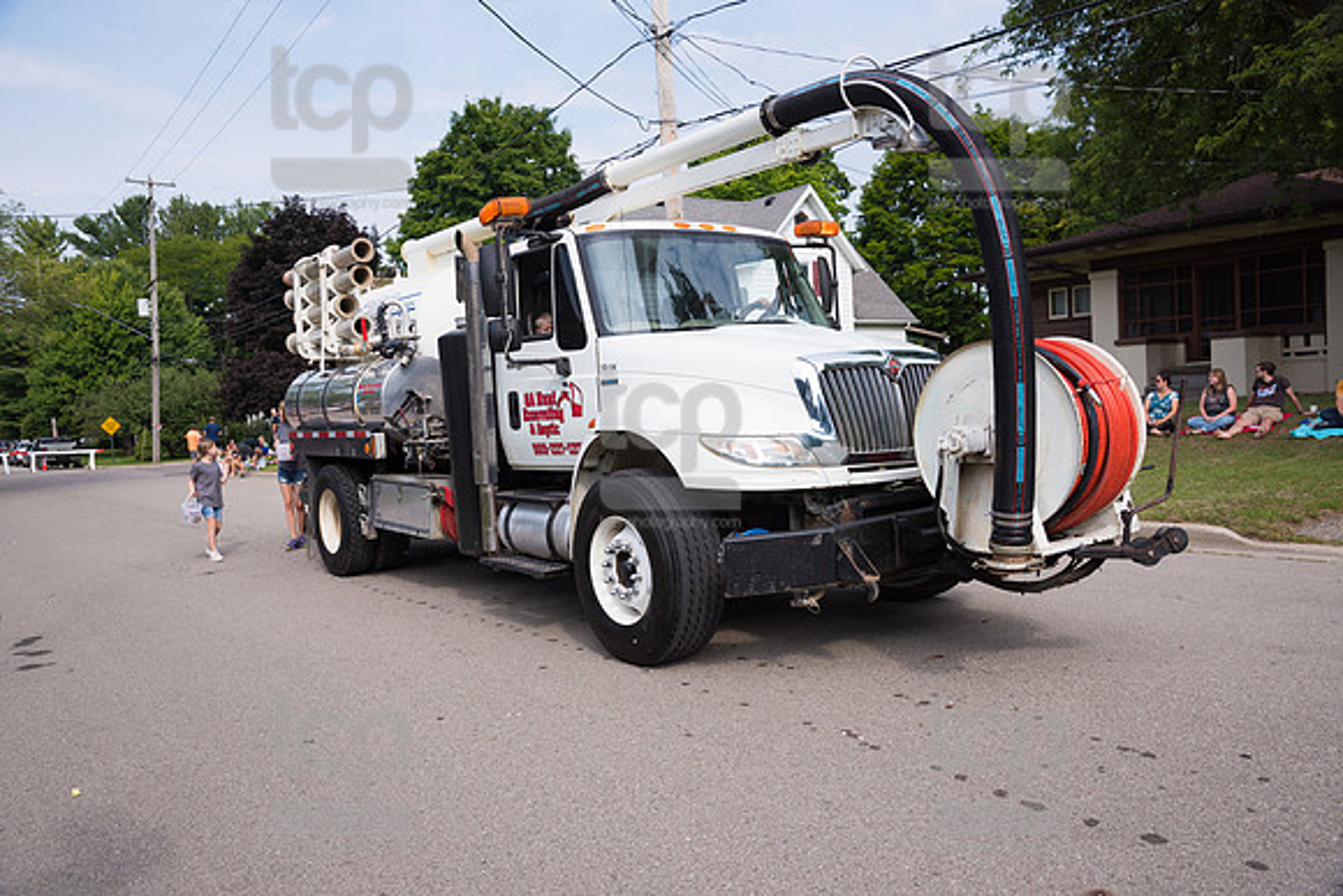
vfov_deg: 46.4
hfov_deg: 65.5
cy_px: 448
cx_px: 672
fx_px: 1045
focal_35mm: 28
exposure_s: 1/500
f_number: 6.3
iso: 125
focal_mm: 28
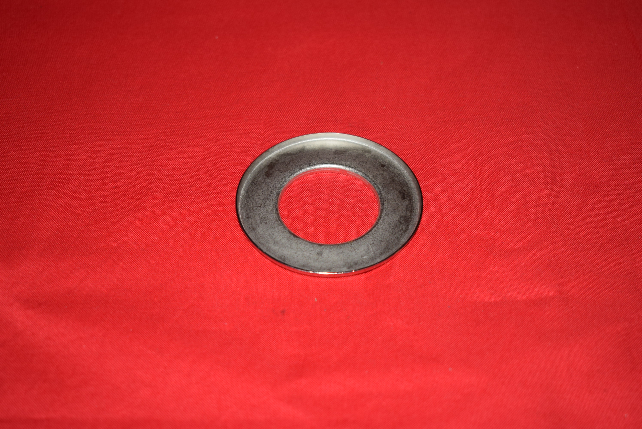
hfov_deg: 33.4
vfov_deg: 22.7
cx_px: 321
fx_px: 1071
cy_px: 214
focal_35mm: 60
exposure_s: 1/60
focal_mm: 40
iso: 400
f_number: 5
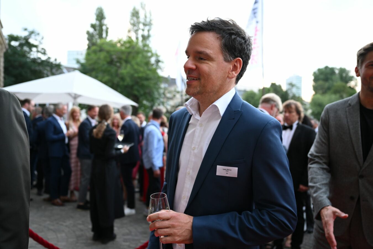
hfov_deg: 61.1
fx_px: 316
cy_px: 124
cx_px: 186
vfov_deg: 43.0
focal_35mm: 30
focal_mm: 30.5
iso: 1250
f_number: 3.2
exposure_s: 1/250
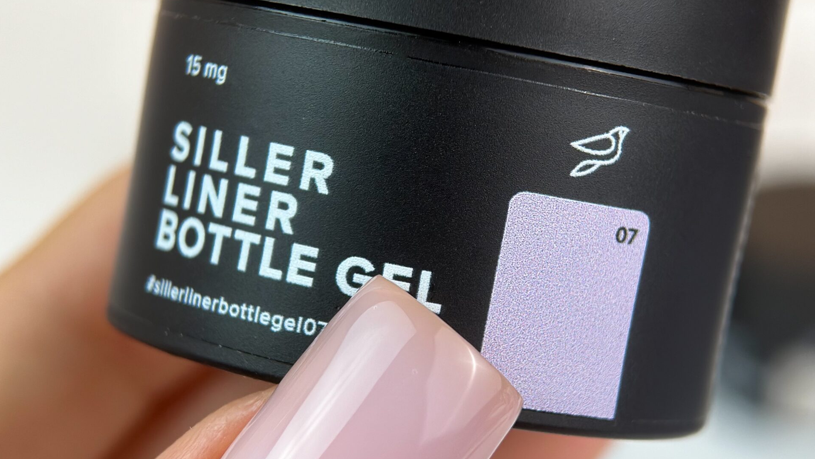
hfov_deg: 30.1
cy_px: 249
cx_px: 408
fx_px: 1513
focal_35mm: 70
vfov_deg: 17.2
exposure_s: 1/560
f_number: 1.8
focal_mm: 6.86
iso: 80
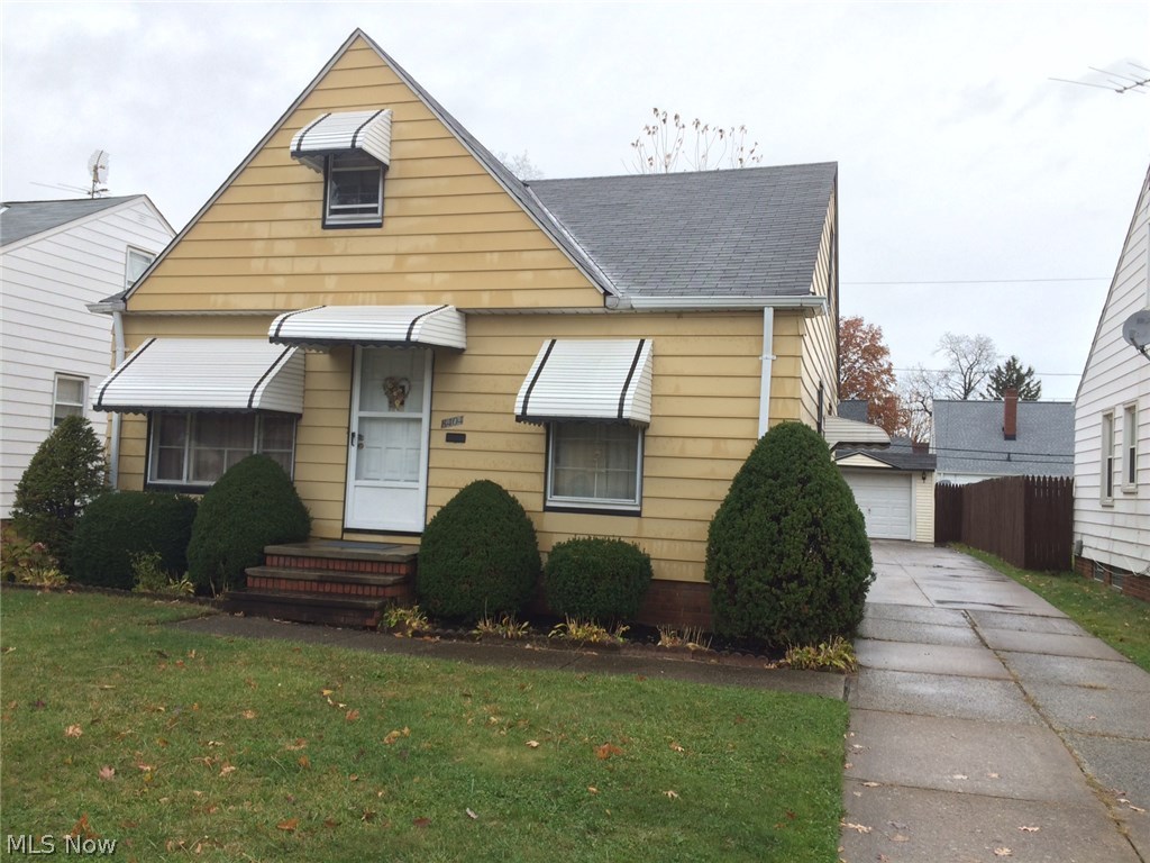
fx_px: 963
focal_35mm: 29
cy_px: 432
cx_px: 575
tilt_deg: +1.9
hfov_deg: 61.7
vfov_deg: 48.2
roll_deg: -1.3
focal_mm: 4.15
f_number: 2.2
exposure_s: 1/380
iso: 32
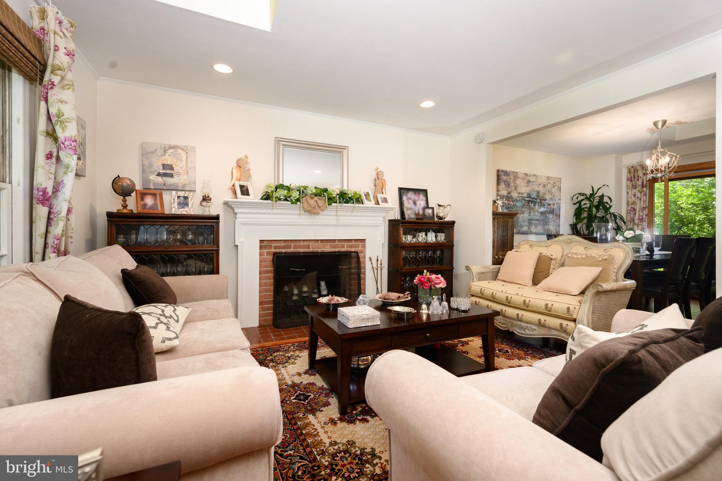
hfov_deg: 98.5
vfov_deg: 75.5
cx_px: 361
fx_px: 311
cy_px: 240
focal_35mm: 16
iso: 320
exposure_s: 1/60
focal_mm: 15.5
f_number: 6.3
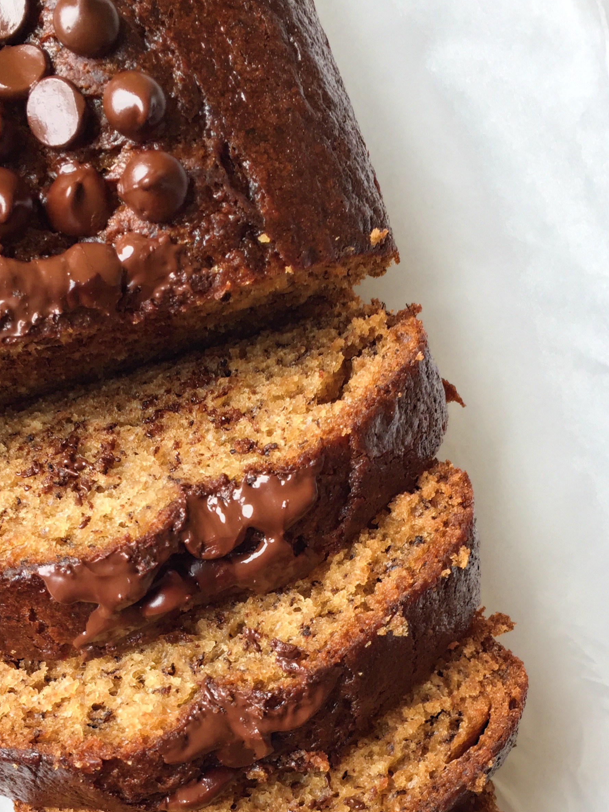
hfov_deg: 35.6
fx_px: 938
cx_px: 206
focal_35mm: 40
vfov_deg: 46.0
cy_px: 544
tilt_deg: -85.8
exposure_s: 1/30
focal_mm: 4.15
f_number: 2.2
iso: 64
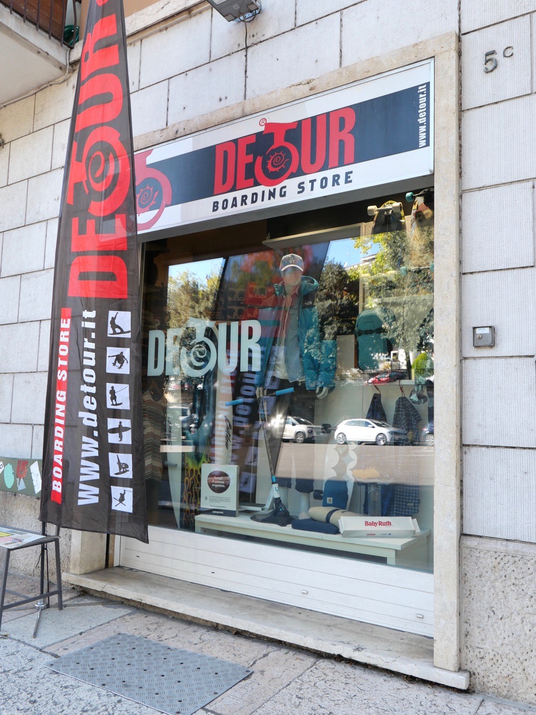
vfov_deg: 65.3
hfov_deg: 51.4
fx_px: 557
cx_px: 268
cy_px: 358
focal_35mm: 27
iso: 200
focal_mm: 12.3
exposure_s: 1/125
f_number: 3.5
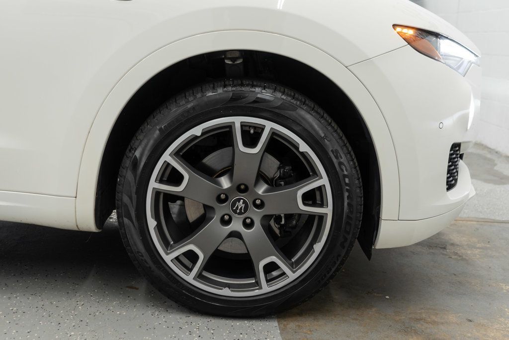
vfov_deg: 31.9
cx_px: 254
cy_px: 170
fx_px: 594
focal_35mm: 42
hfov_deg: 46.4
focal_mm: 28
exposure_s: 1/50
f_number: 3.2
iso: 250
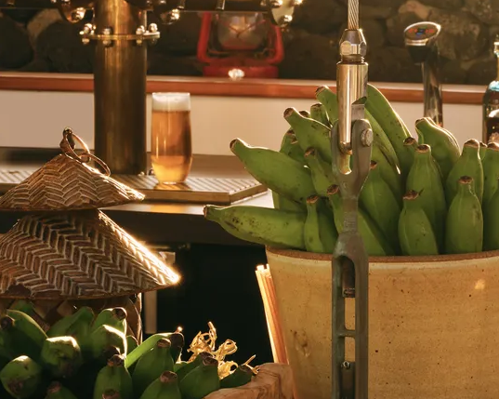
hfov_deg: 11.3
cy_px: 127
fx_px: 2524
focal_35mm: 171
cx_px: 374
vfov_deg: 9.0
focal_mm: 59.6
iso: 160
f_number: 16
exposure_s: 1/6
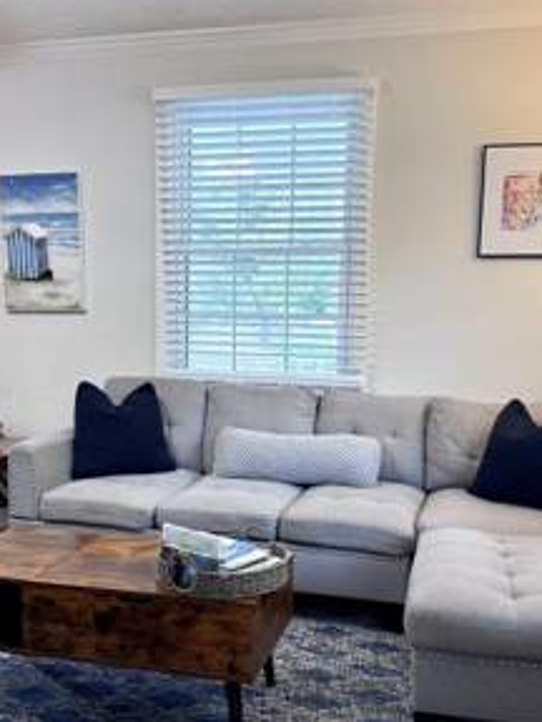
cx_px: 236
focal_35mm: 40
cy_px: 415
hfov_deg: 35.9
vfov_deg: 46.6
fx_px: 835
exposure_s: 1/60
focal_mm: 6.76
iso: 200
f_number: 1.78
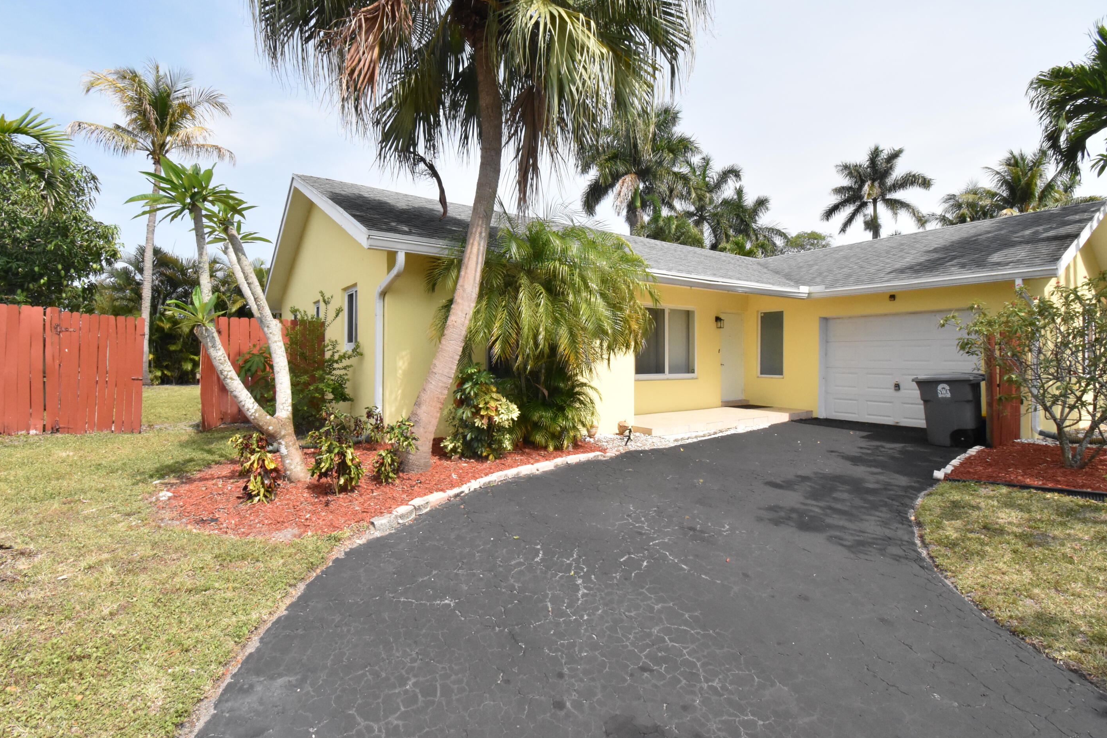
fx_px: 492
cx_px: 538
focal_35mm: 16
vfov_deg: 73.7
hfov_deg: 96.7
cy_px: 355
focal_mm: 10
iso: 2500
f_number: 18
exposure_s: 1/640
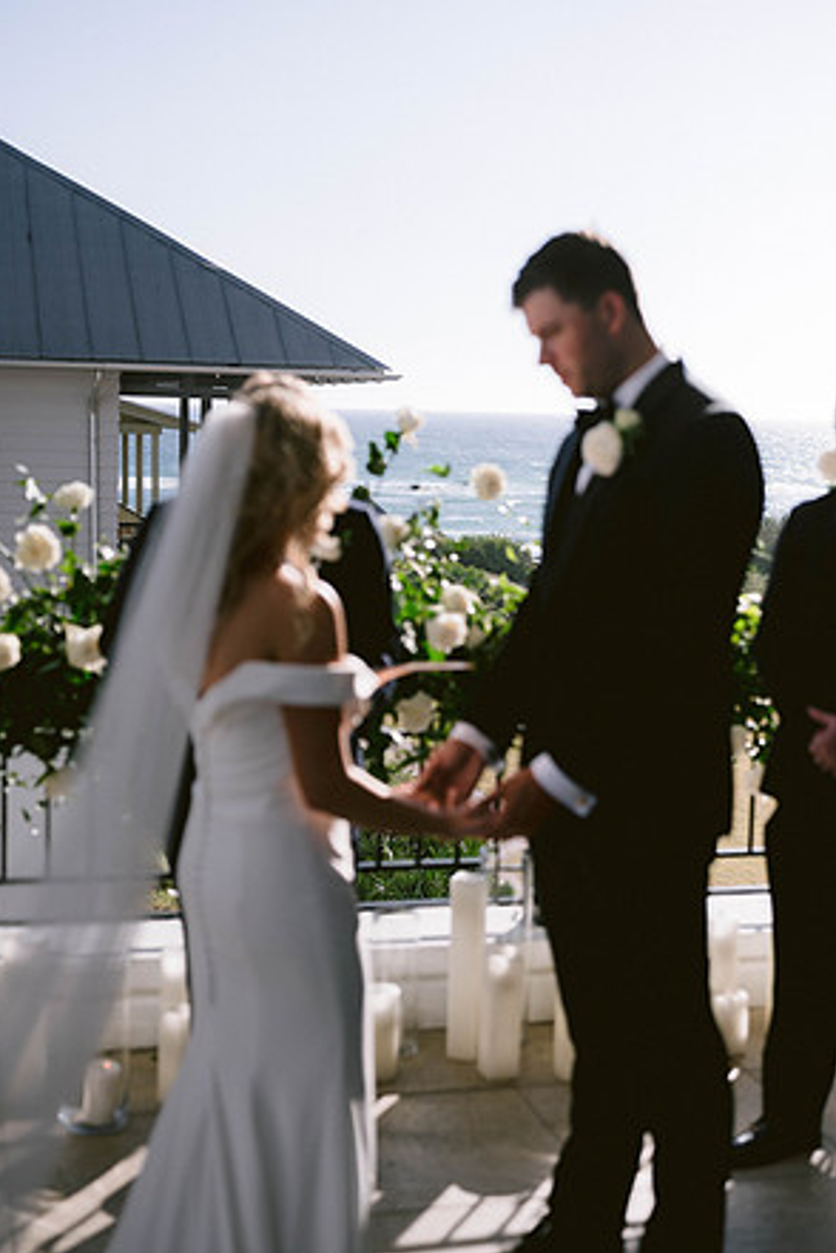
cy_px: 617
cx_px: 412
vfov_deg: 38.9
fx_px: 1776
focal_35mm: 51
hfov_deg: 26.5
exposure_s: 1/8000
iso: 200
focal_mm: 50
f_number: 2.8
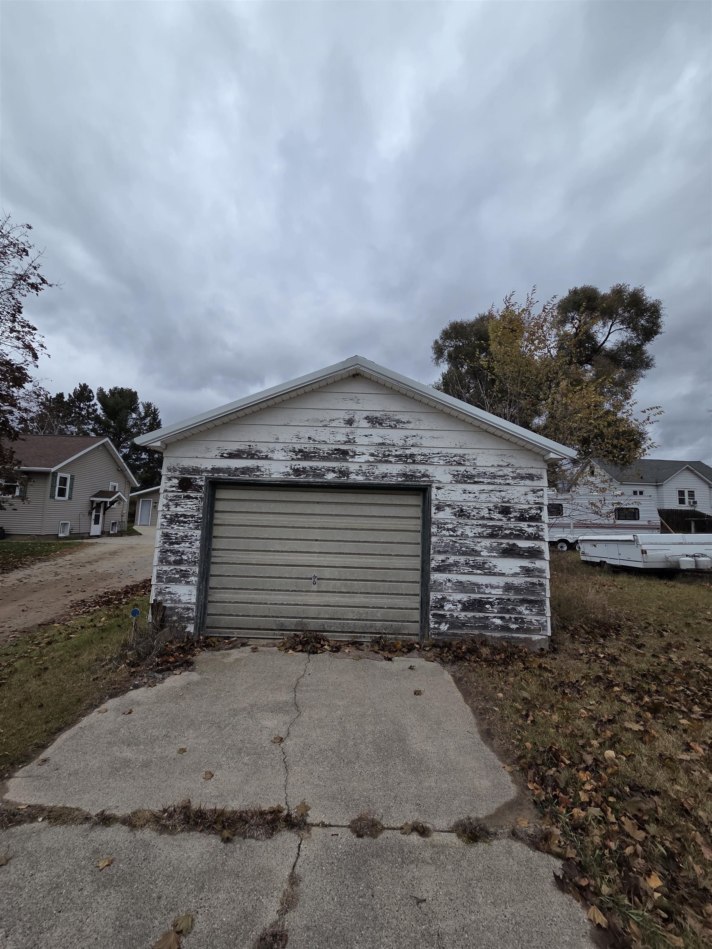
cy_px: 474
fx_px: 357
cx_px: 356
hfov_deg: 89.9
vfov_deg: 106.2
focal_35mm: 13
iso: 50
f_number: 2.2
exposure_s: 1/970
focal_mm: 2.2
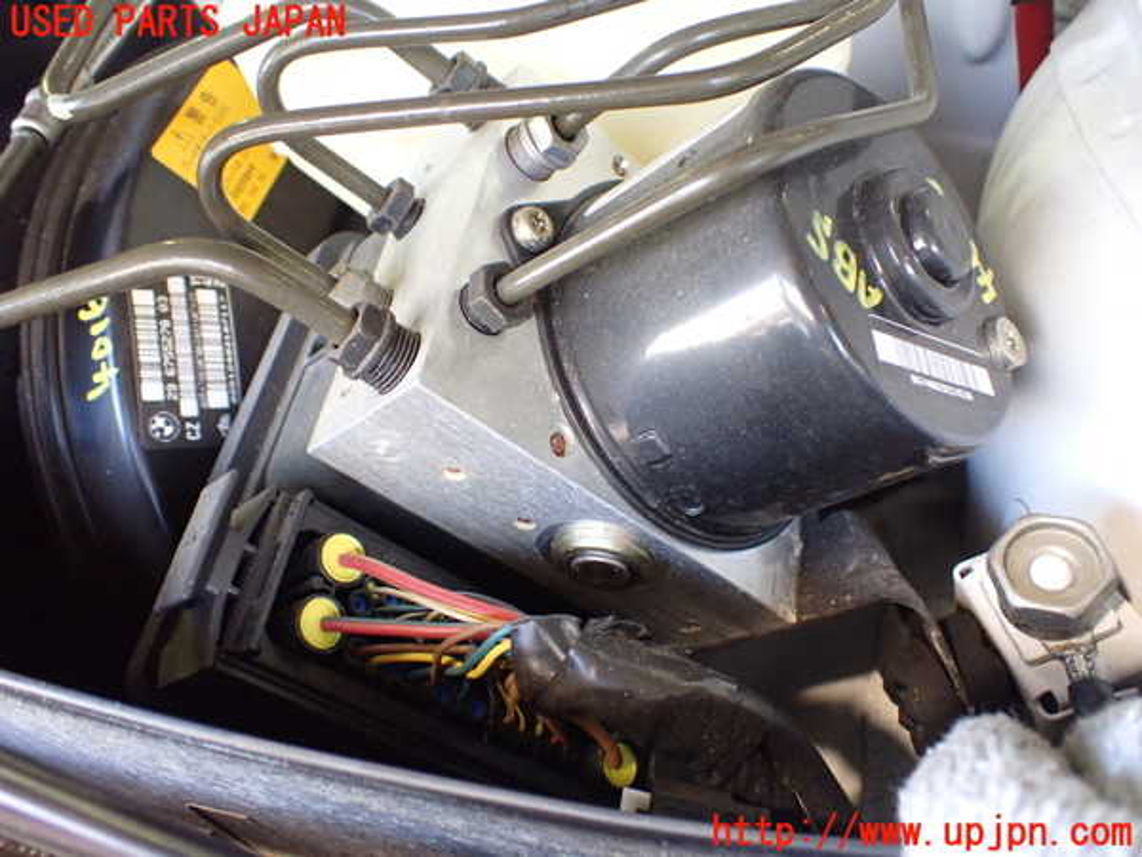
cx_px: 571
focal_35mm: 32
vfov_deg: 44.2
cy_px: 428
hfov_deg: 56.8
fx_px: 1056
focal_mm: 5.79
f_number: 2.4
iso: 800
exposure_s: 1/60
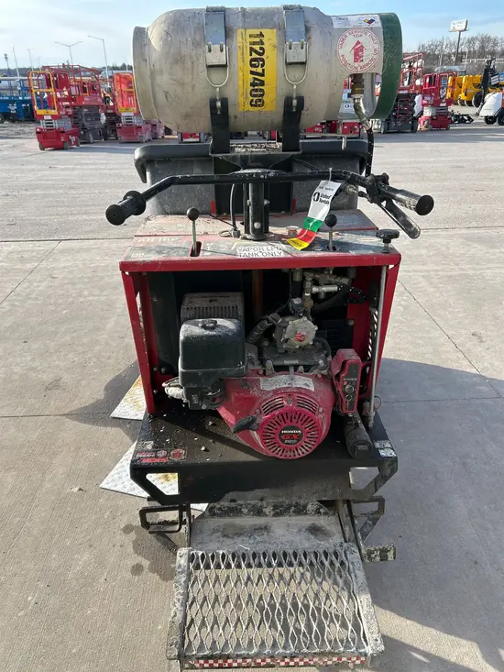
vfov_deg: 67.3
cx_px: 252
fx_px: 505
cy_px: 336
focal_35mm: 26
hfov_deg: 53.1
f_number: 1.5
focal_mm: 5.7
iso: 50
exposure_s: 1/1183
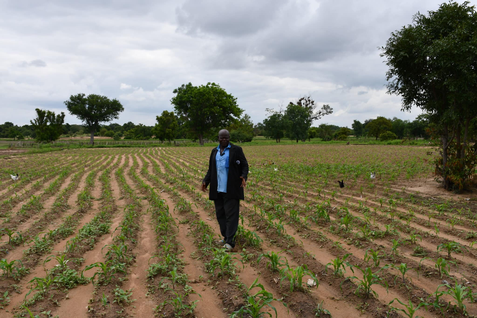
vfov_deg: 38.9
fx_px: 450
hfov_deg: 55.8
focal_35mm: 34
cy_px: 159
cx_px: 238
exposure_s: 1/250
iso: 100
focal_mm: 23
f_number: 8
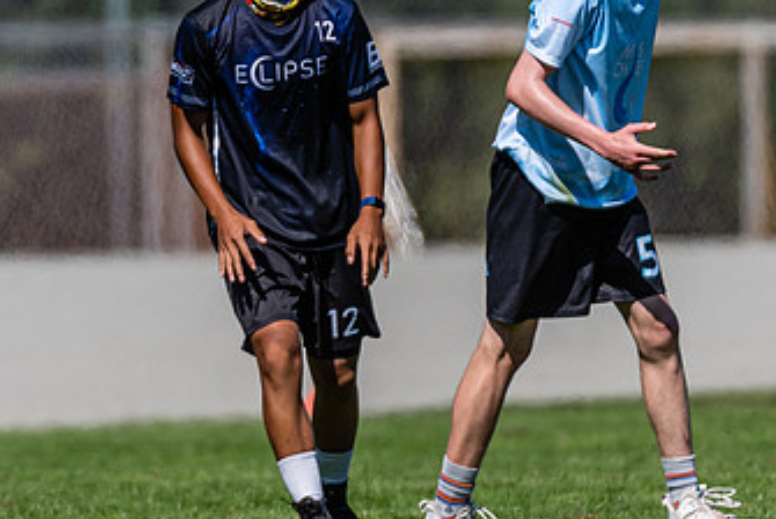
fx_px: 29772
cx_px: 399
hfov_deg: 1.5
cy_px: 46
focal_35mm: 1380
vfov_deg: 1.0
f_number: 4
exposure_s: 1/1600
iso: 100
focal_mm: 400
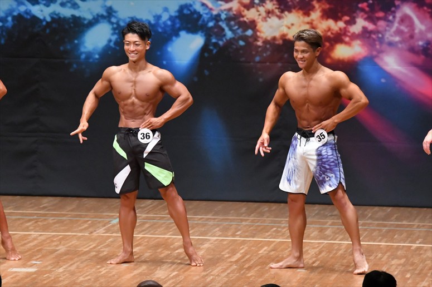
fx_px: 3418
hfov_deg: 7.2
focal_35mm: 285
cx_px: 216
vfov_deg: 4.8
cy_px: 144
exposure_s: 1/400
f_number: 5.6
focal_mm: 190
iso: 8000
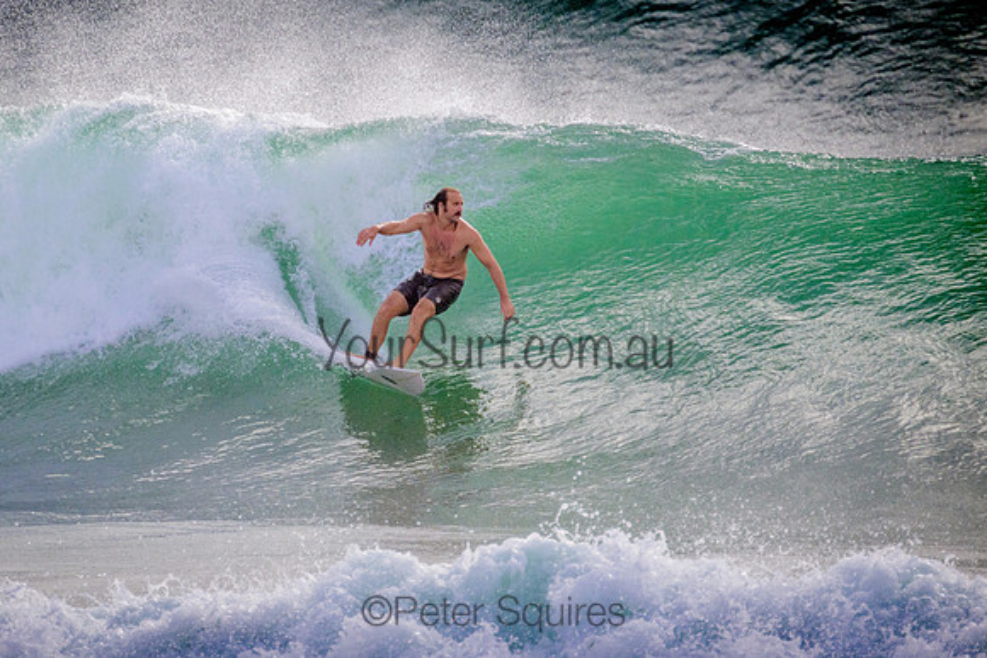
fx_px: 25783
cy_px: 271
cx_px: 483
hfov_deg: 2.2
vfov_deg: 1.5
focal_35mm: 940
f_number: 11
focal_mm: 800
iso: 1250
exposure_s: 1/2000
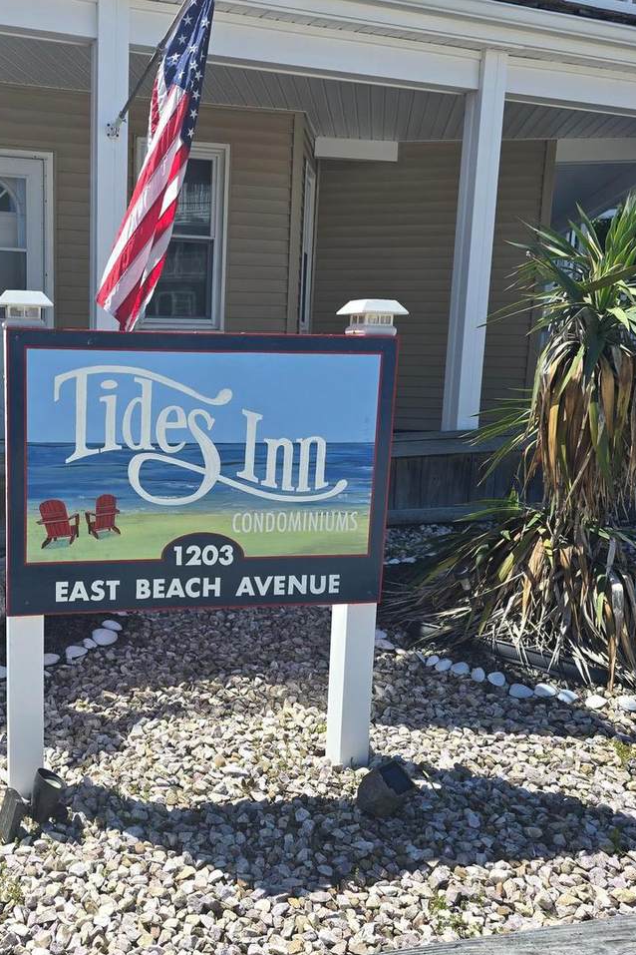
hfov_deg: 39.6
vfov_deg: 58.7
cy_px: 478
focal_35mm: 32
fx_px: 848
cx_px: 136
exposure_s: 1/616
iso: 12
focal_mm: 6.3
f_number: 1.7
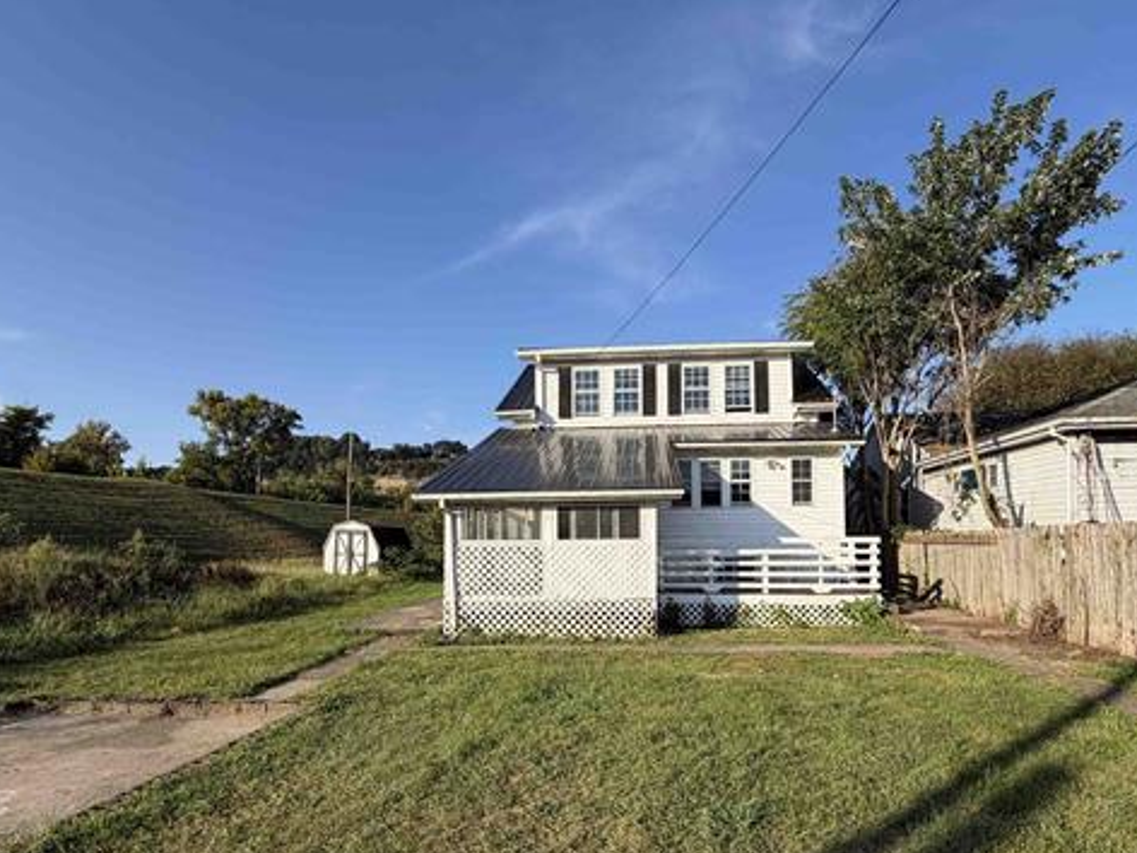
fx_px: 624
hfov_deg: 84.6
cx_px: 595
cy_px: 520
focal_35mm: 19
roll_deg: +0.6
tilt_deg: +2.3
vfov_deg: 67.9
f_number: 2.2
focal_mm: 2.22
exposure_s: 1/770
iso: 25
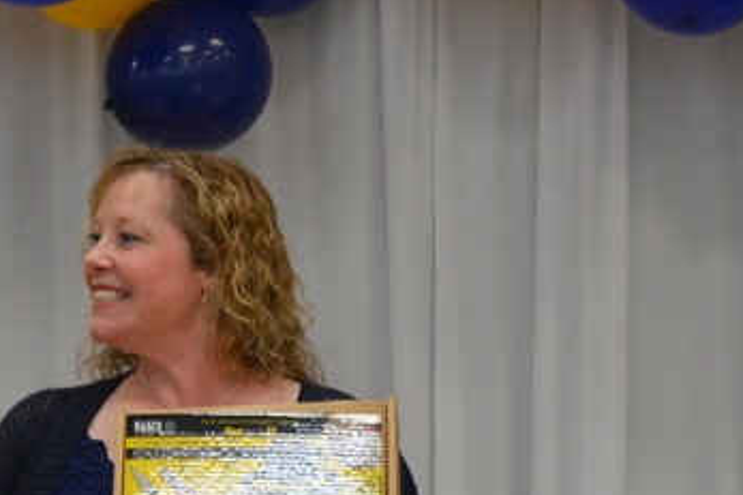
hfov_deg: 3.3
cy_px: 394
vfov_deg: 2.2
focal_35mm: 618
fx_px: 12748
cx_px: 321
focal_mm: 140
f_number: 5.6
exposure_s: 1/60
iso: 1600
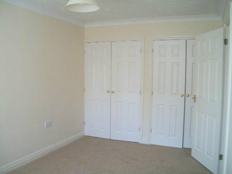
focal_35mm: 35
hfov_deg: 52.6
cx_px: 116
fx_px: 235
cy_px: 87
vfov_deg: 40.7
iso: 80
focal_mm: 6.3
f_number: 3.1
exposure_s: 1/40
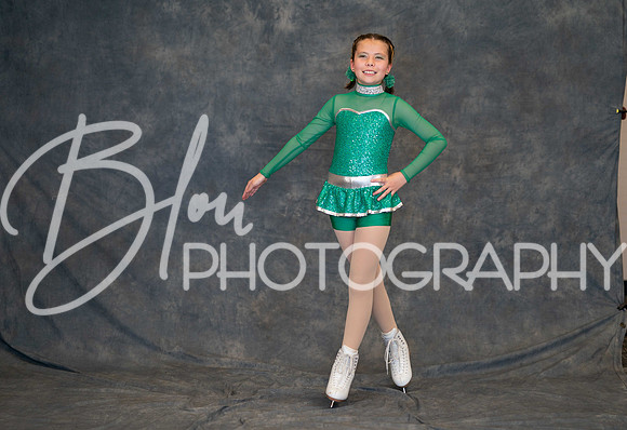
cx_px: 343
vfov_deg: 15.1
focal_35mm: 92
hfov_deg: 21.9
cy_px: 215
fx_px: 1619
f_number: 1.8
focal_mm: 85
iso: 320
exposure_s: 1/160
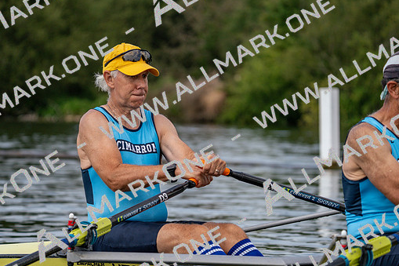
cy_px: 142
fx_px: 2526
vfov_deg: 6.0
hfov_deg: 9.0
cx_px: 196
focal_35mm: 228
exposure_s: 1/1600
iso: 320
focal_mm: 200
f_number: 5.6
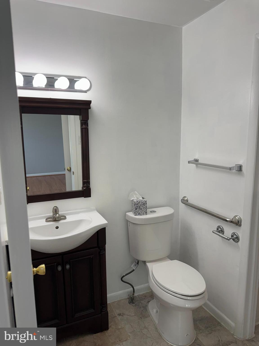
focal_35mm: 24
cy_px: 173
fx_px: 239
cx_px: 130
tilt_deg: -9.6
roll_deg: +1.2
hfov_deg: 56.8
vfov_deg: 71.6
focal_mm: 6.76
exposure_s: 1/120
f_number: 1.78
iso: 64
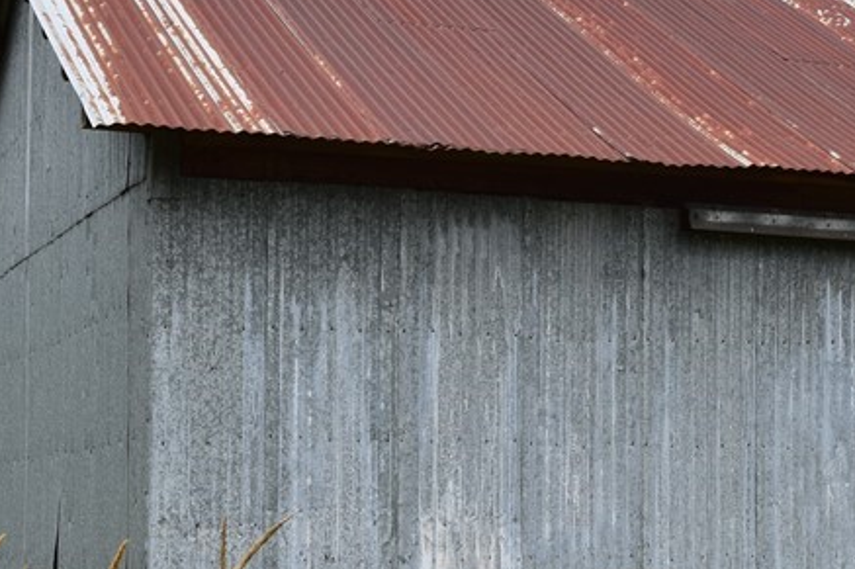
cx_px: 781
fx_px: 2303
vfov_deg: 14.0
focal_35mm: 97
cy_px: 510
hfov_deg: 20.6
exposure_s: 1/500
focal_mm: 26
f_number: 11
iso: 360
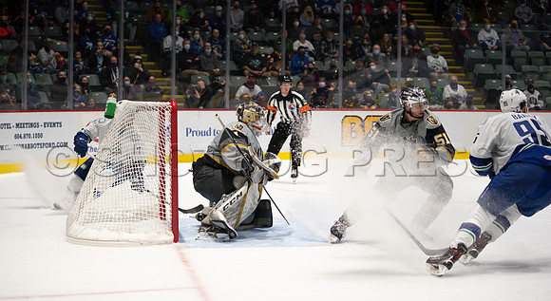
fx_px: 1096
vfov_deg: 15.6
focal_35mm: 76
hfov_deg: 28.2
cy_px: 137
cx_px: 269
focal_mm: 70
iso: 2000
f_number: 2.8
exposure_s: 1/1000
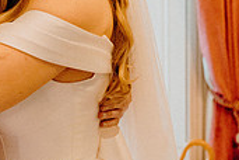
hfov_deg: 17.0
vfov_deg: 11.5
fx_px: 790
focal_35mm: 119
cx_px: 39
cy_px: 26
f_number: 3.5
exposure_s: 1/200
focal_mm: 35
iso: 5000
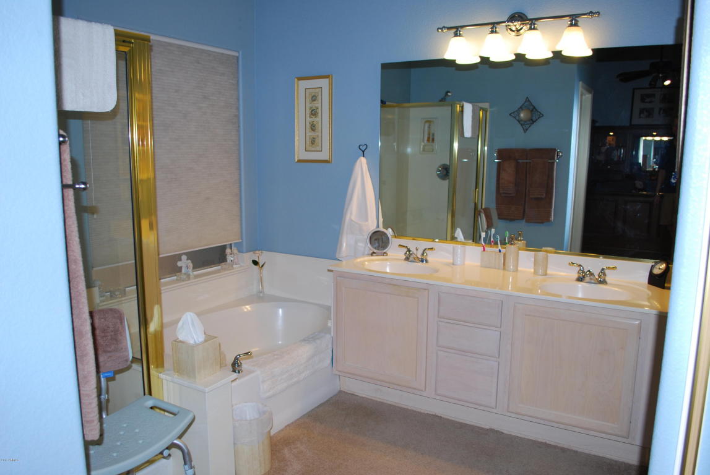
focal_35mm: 27
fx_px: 533
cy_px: 238
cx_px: 355
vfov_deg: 48.1
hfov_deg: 67.3
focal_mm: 18
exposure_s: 1/60
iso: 200
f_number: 3.5
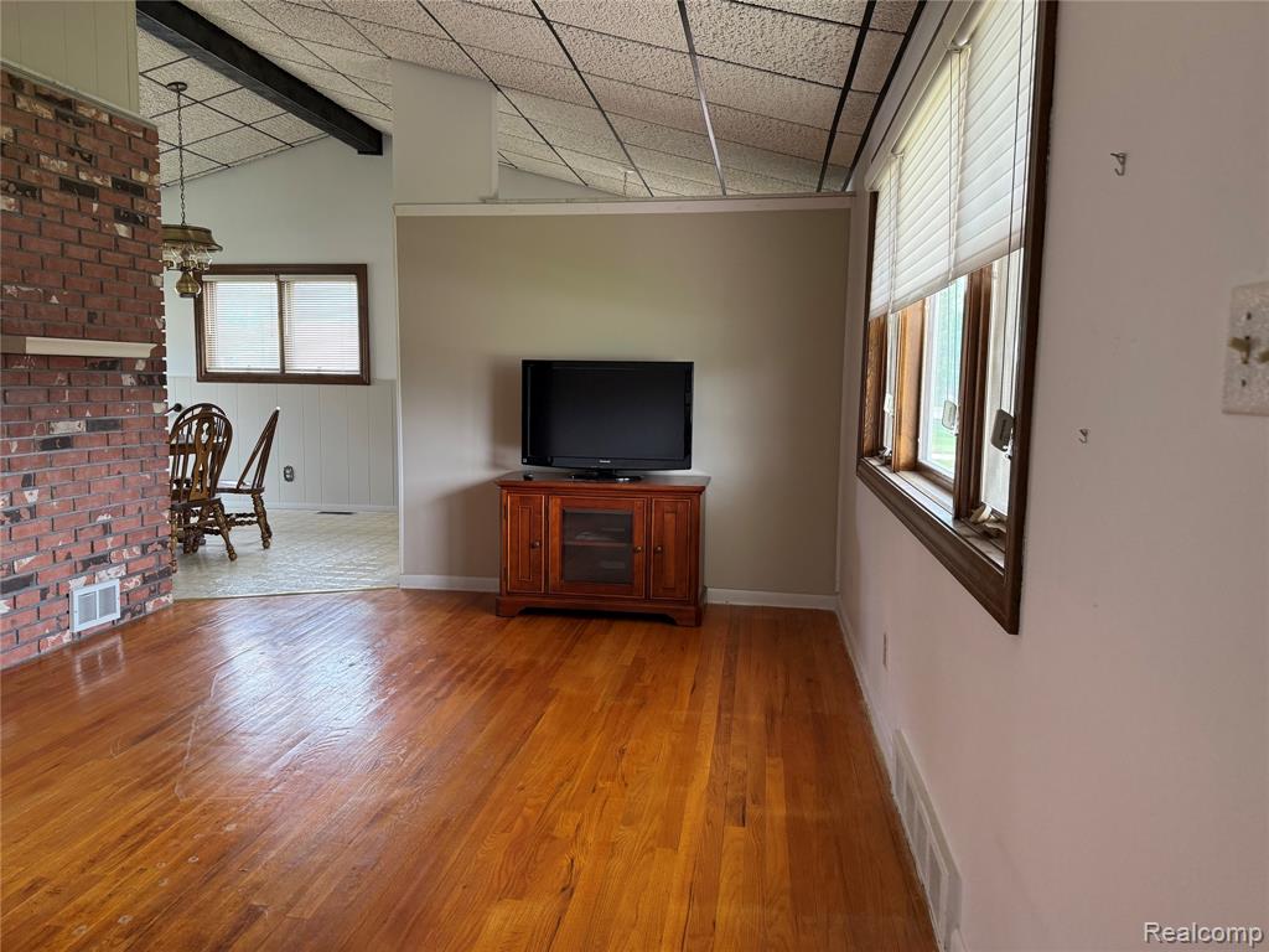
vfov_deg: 56.8
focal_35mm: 24
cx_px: 634
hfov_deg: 71.6
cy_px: 476
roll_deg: -0.4
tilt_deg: -6.3
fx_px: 880
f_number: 1.78
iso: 200
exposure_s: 1/130
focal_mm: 6.76
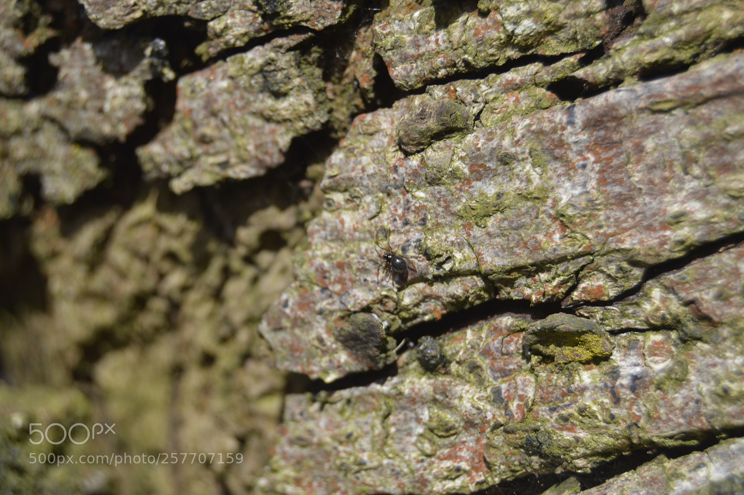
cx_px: 372
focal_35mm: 82
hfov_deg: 24.6
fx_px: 1704
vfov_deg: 16.5
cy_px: 248
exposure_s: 1/200
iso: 100
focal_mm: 55
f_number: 7.1
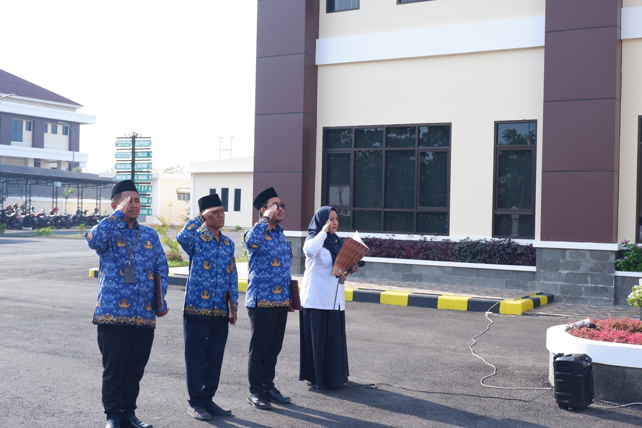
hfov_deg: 44.5
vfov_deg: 30.5
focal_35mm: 44
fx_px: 785
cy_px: 214
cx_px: 321
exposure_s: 1/250
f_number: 5.6
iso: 200
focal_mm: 29.6
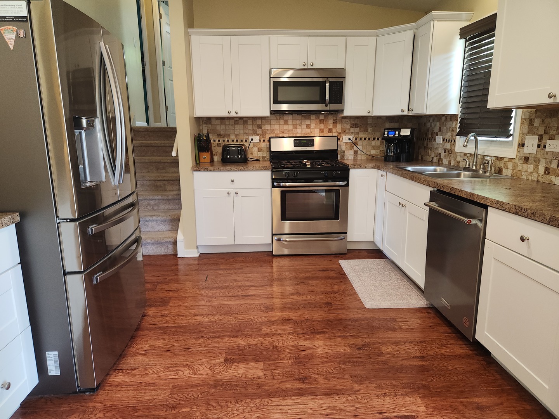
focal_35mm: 23
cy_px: 210
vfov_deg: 58.9
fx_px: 371
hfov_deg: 73.9
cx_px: 280
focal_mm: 5.4
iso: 100
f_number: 1.8
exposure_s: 1/30
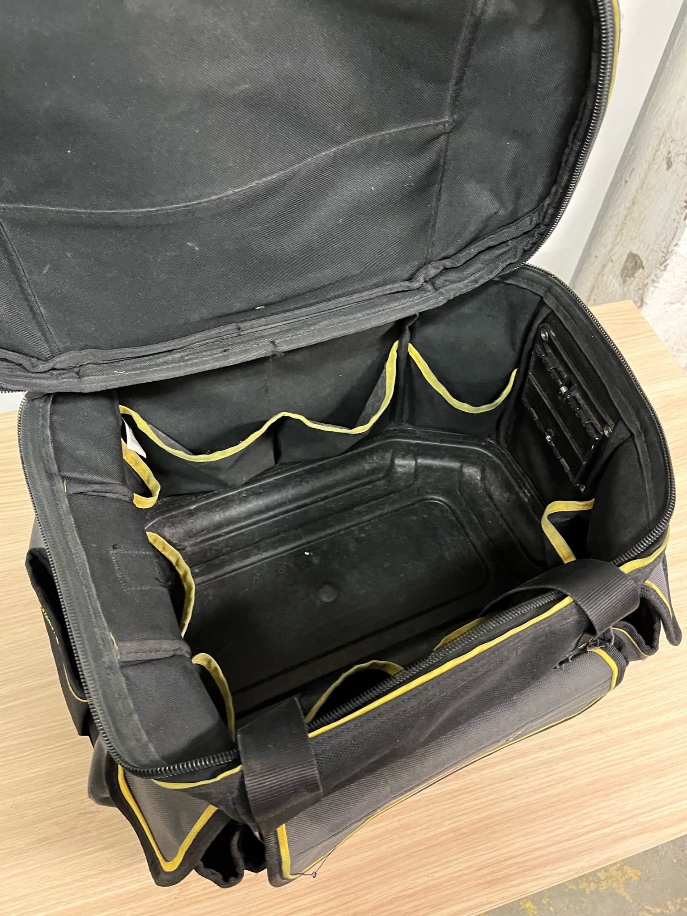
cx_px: 344
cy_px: 458
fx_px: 688
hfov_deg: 53.0
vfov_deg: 67.3
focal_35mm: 26
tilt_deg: -54.9
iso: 500
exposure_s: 1/25
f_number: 1.6
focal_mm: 5.1
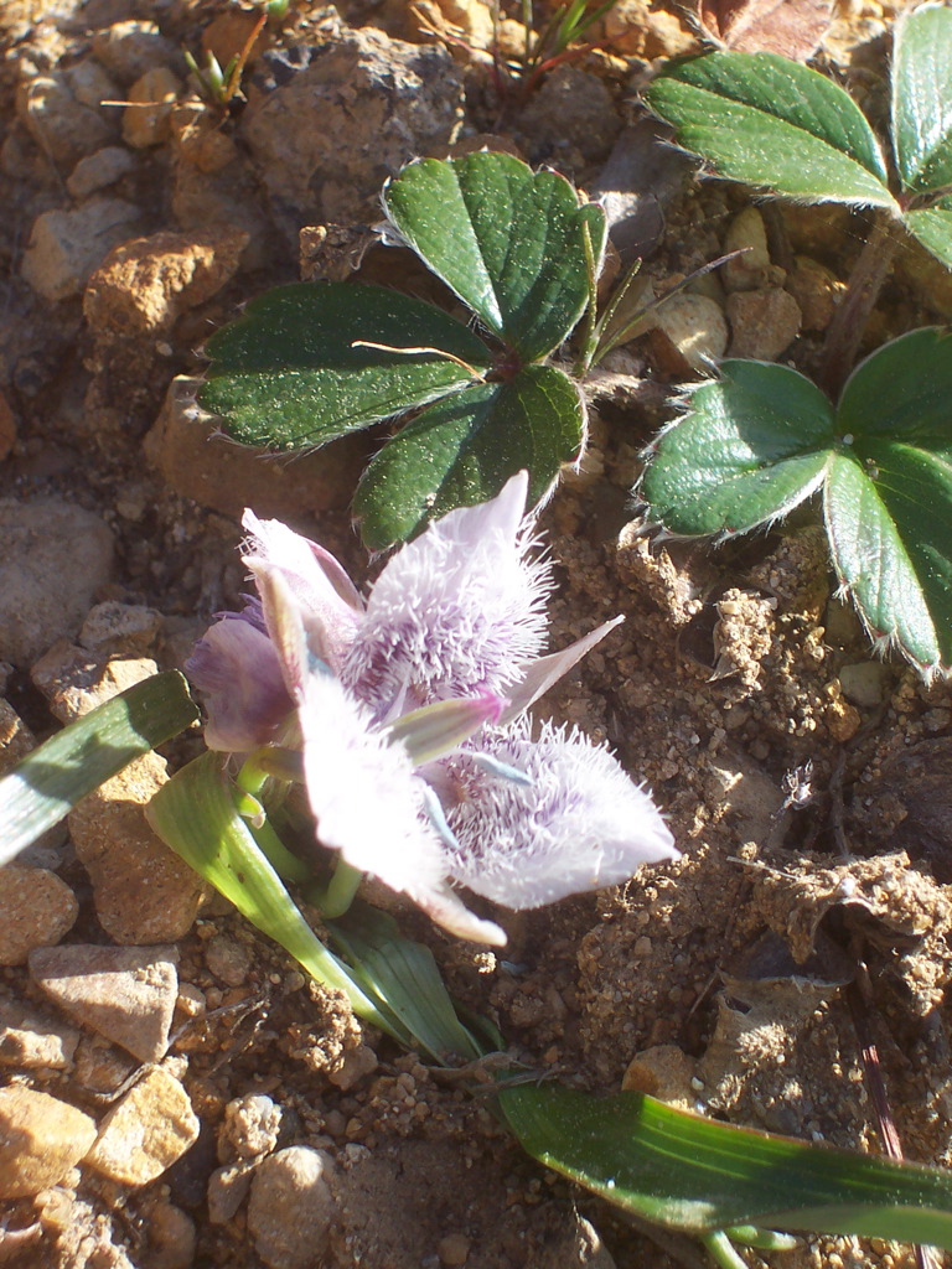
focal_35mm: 111
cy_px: 634
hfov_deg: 13.3
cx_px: 476
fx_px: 4070
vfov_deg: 17.7
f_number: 4.8
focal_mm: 16.8
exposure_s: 1/250
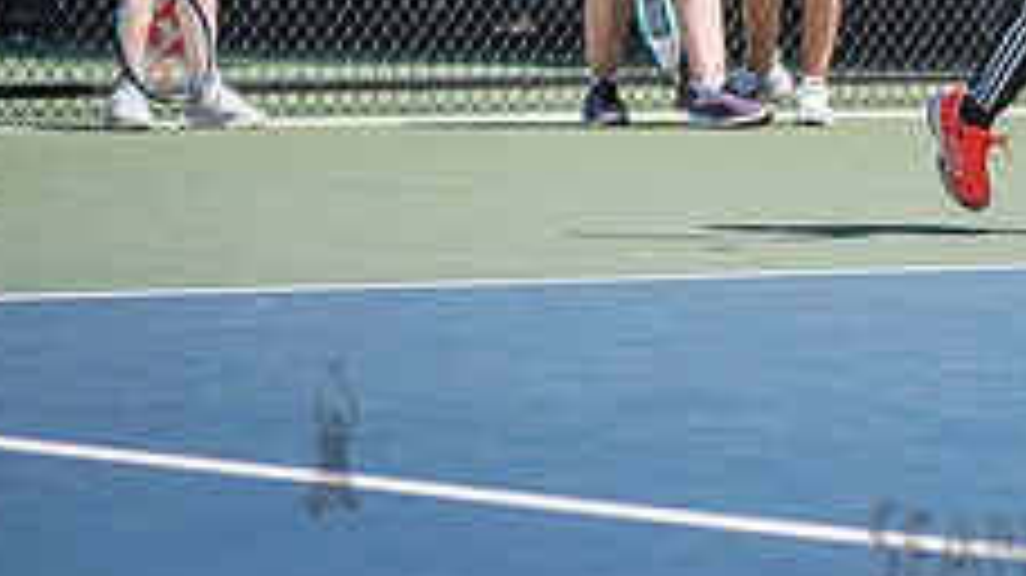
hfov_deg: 7.6
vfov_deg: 4.3
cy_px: -218
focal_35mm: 280
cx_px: 1202
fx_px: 7614
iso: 200
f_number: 4.5
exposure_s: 1/1250
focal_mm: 105
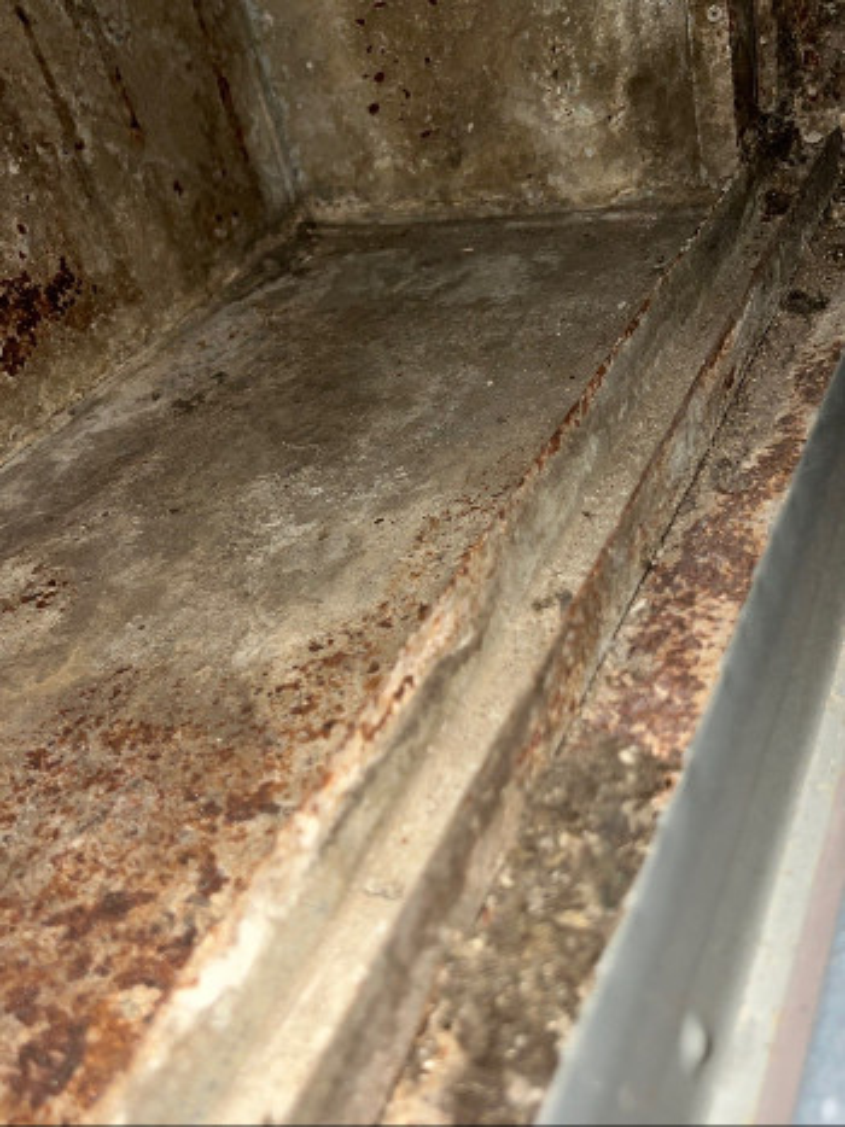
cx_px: 422
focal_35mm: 57
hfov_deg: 25.6
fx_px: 1856
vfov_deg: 33.8
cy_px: 564
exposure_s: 1/23
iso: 20
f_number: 2.8
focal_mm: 6.6
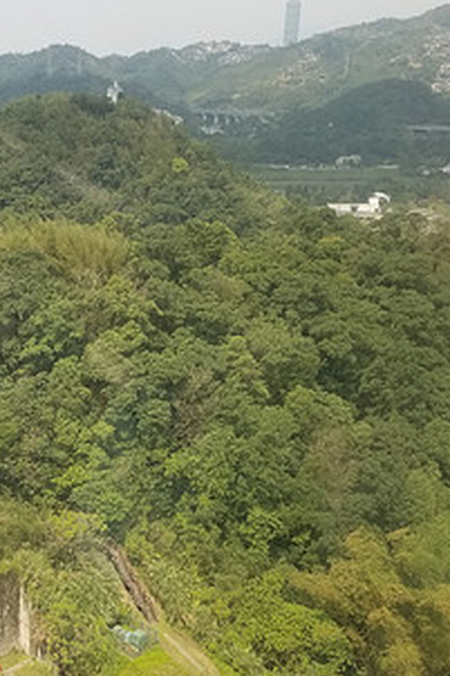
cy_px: 517
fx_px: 976
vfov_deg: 37.2
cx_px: 24
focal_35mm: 52
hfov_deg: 25.0
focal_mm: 4.3
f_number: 1.7
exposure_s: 1/850
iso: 50
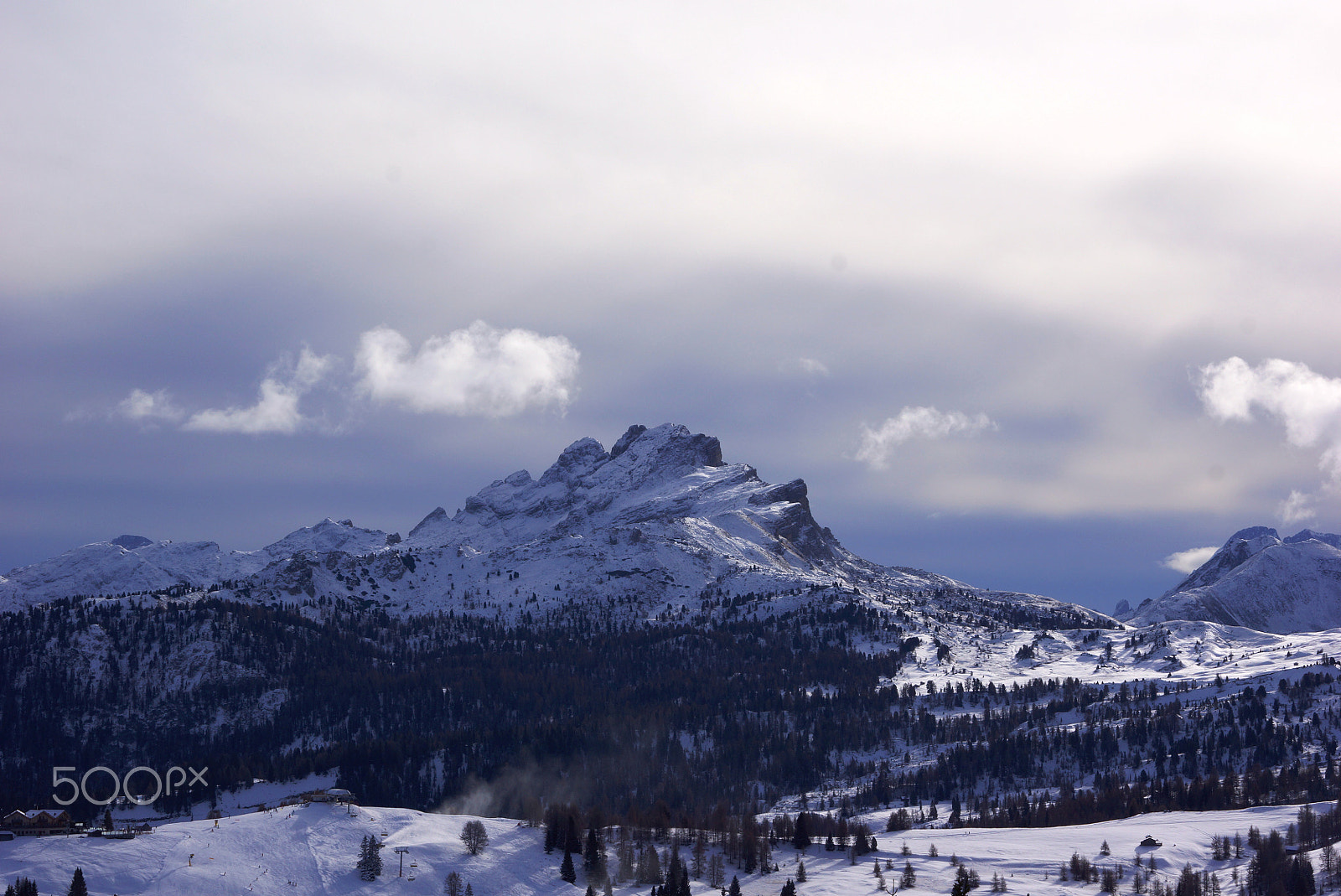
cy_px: 448
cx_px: 670
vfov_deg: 15.2
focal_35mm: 90
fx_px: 3354
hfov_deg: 22.6
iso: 100
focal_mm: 60
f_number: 13
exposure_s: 1/320
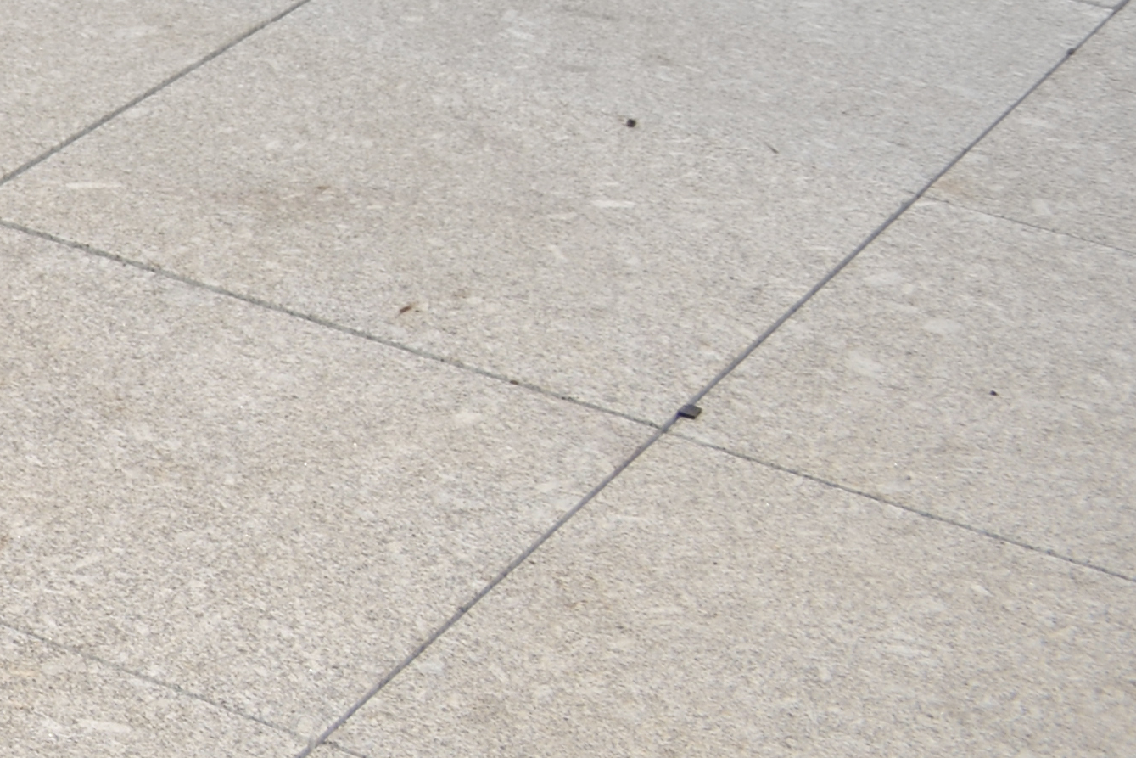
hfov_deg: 14.0
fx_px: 3818
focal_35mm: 121
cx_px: -1212
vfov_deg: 10.8
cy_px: -510
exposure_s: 1/200
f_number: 5
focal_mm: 18
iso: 100
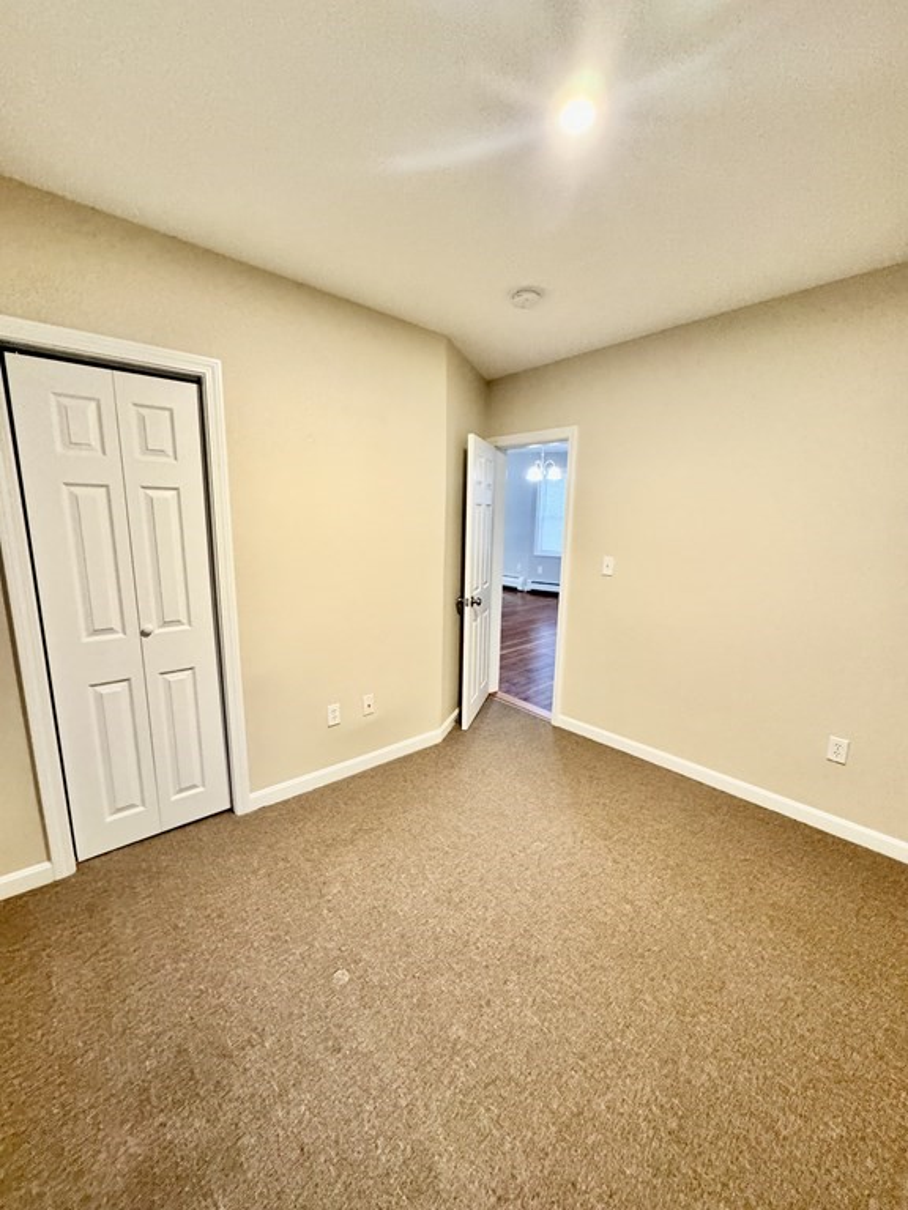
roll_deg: -1.8
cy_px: 605
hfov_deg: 85.7
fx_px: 490
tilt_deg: -8.9
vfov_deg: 102.1
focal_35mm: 14
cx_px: 454
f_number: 2.2
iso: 640
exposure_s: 1/60
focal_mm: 2.22
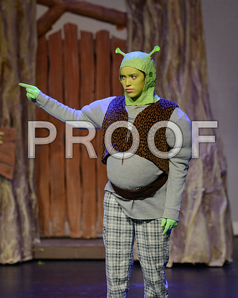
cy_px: 149
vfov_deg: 8.5
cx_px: 142
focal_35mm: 228
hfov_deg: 6.8
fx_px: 2005
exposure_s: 1/160
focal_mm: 135
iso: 1000
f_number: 2.8
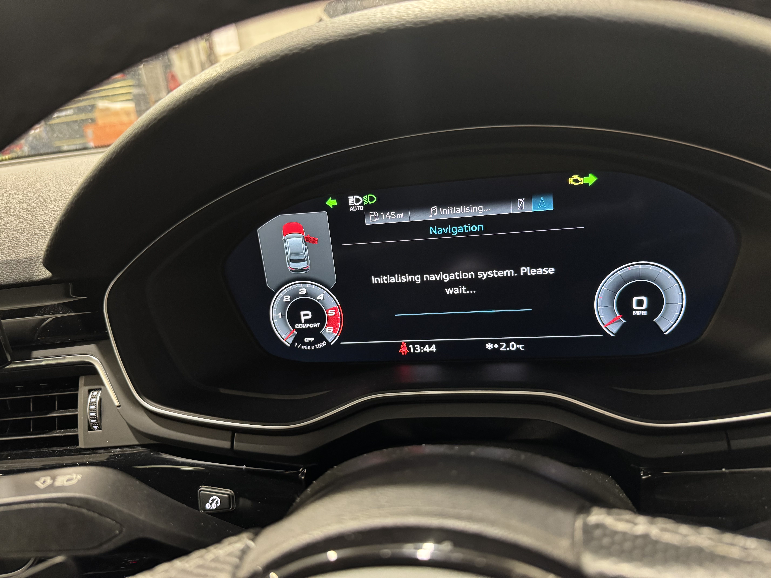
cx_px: 386
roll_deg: +7.3
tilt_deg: -20.1
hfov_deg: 71.6
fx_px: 535
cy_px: 289
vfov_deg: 56.8
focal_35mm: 24
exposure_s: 1/33
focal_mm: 6.76
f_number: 1.78
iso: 1000
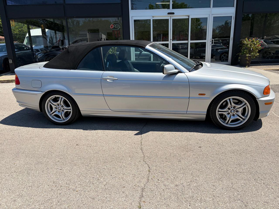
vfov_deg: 53.1
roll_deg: +1.6
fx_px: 210
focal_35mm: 26
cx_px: 140
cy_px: 104
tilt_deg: -15.0
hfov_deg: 67.3
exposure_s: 1/3831
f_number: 1.6
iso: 64
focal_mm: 5.96
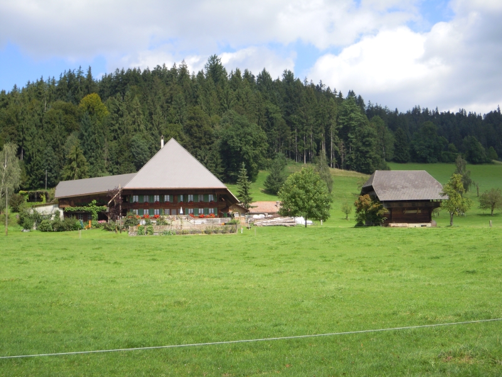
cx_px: 251
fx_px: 667
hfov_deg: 41.2
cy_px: 188
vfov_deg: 31.5
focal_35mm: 46
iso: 100
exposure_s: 1/800
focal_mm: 8.3
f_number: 3.4
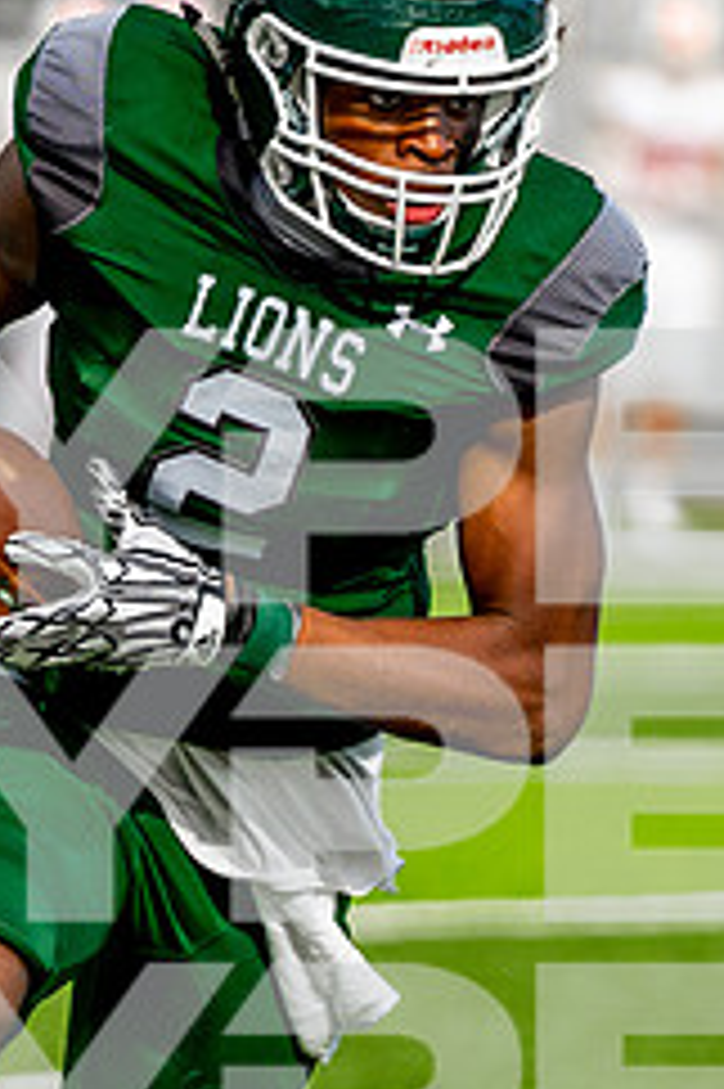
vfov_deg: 3.1
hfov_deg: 2.0
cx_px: 78
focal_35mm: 675
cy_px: 625
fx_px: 20390
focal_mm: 192
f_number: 2.8
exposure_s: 1/2000
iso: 400
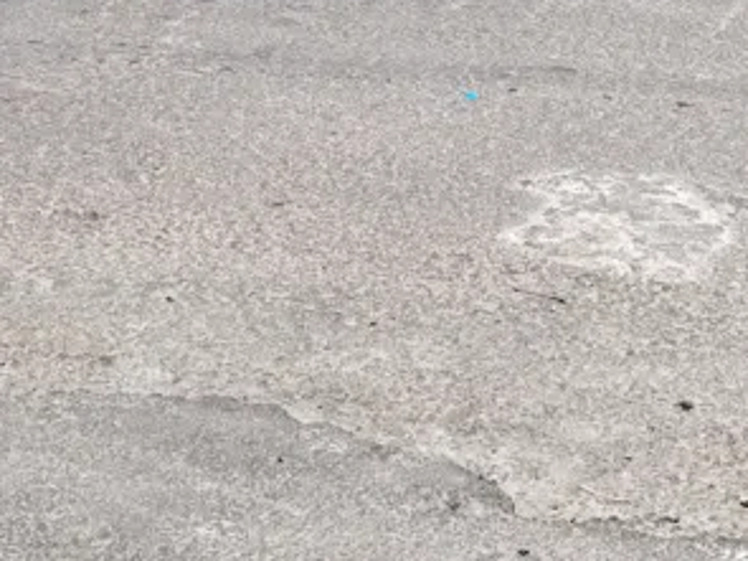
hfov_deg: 17.7
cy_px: -348
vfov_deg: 12.5
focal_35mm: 111
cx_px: 538
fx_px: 2398
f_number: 1.75
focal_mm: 5.25
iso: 100
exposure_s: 1/918
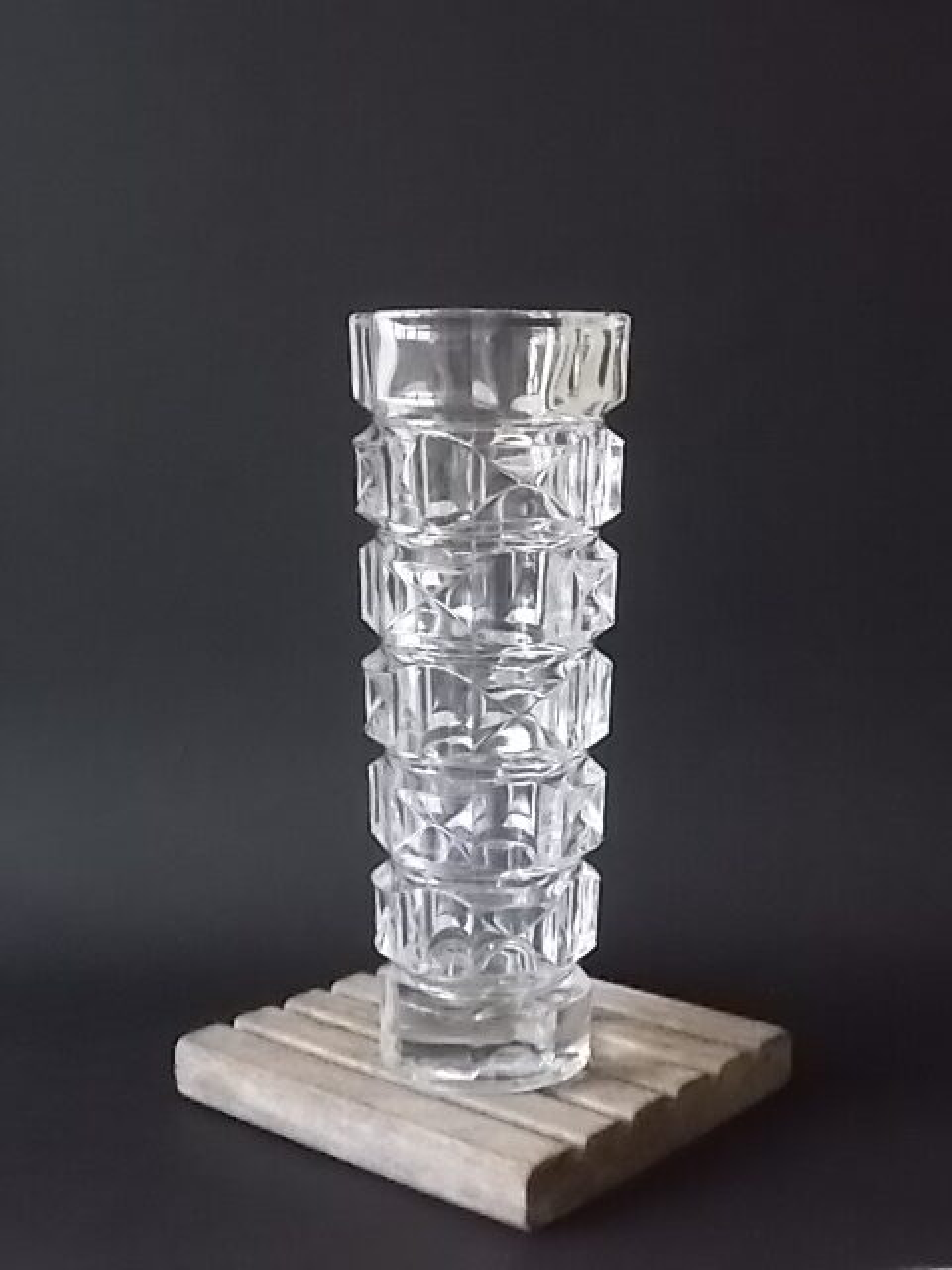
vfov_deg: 38.2
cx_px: 476
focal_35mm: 50
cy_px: 635
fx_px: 1833
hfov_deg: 29.1
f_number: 4.5
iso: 800
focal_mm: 9
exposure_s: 1/60
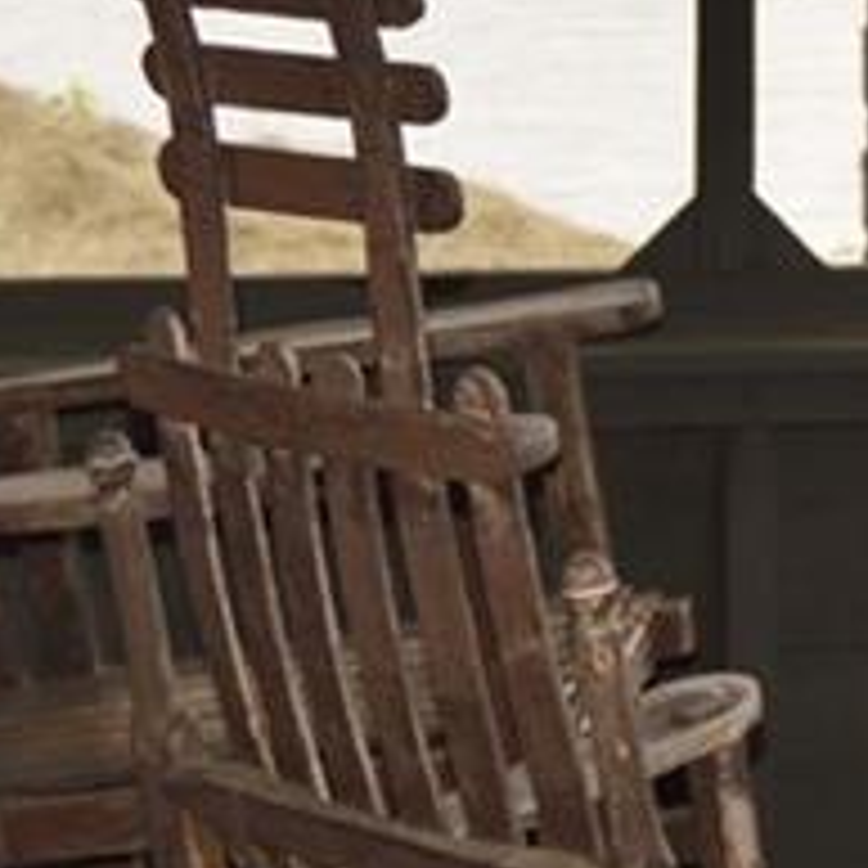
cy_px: 0
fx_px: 6128
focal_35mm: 216
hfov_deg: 7.9
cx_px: 1426
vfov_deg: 8.1
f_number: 6.3
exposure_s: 1/200
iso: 100
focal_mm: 32
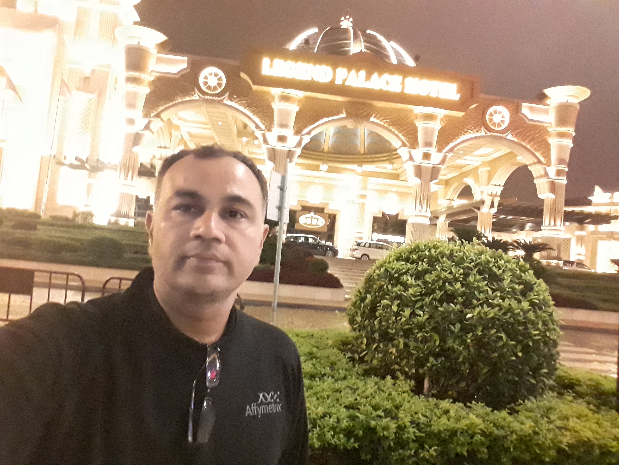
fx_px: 411
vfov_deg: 58.9
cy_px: 232
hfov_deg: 73.9
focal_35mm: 23
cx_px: 310
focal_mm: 1.95
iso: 640
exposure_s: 1/13
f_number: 2.2
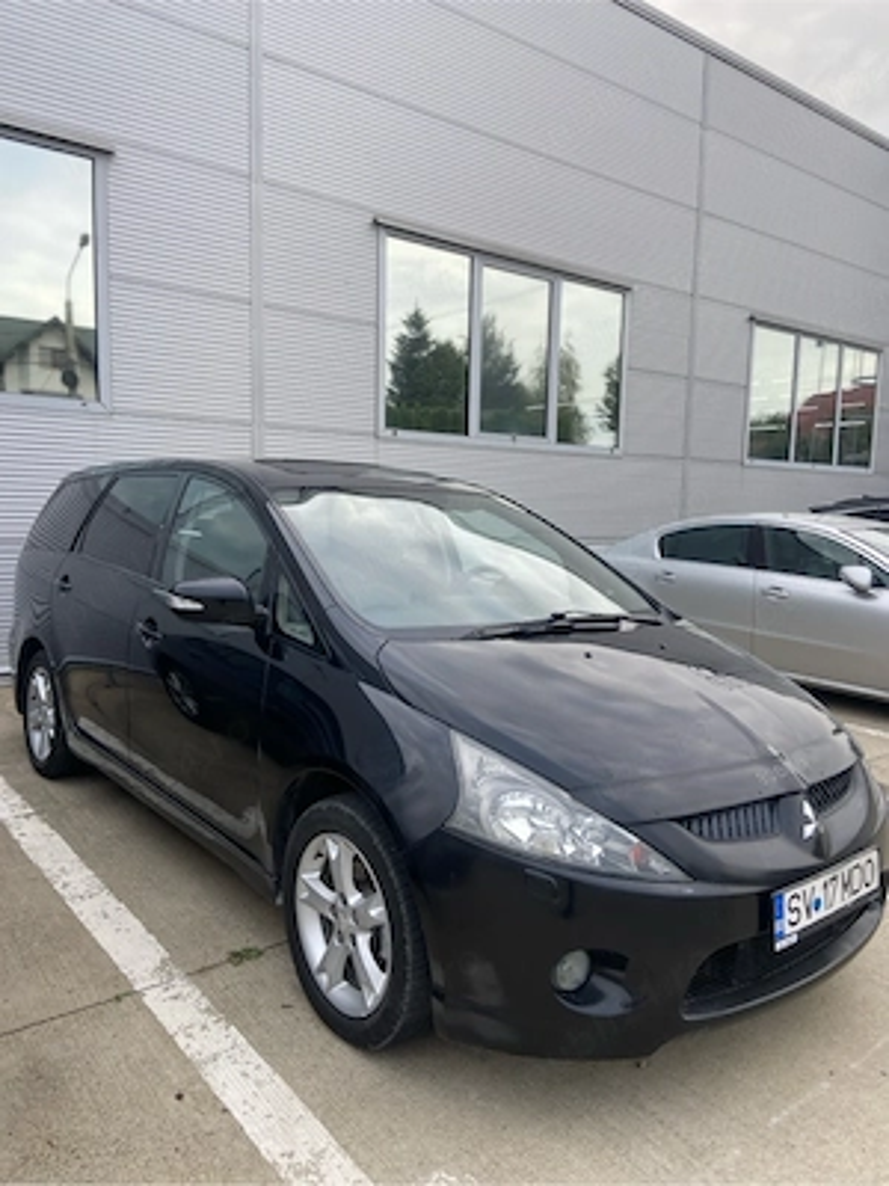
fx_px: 890
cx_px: 444
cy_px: 593
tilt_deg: -4.6
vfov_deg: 67.3
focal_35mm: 26
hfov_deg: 53.1
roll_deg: -0.9
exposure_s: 1/243
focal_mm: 4.25
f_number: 1.8
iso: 32
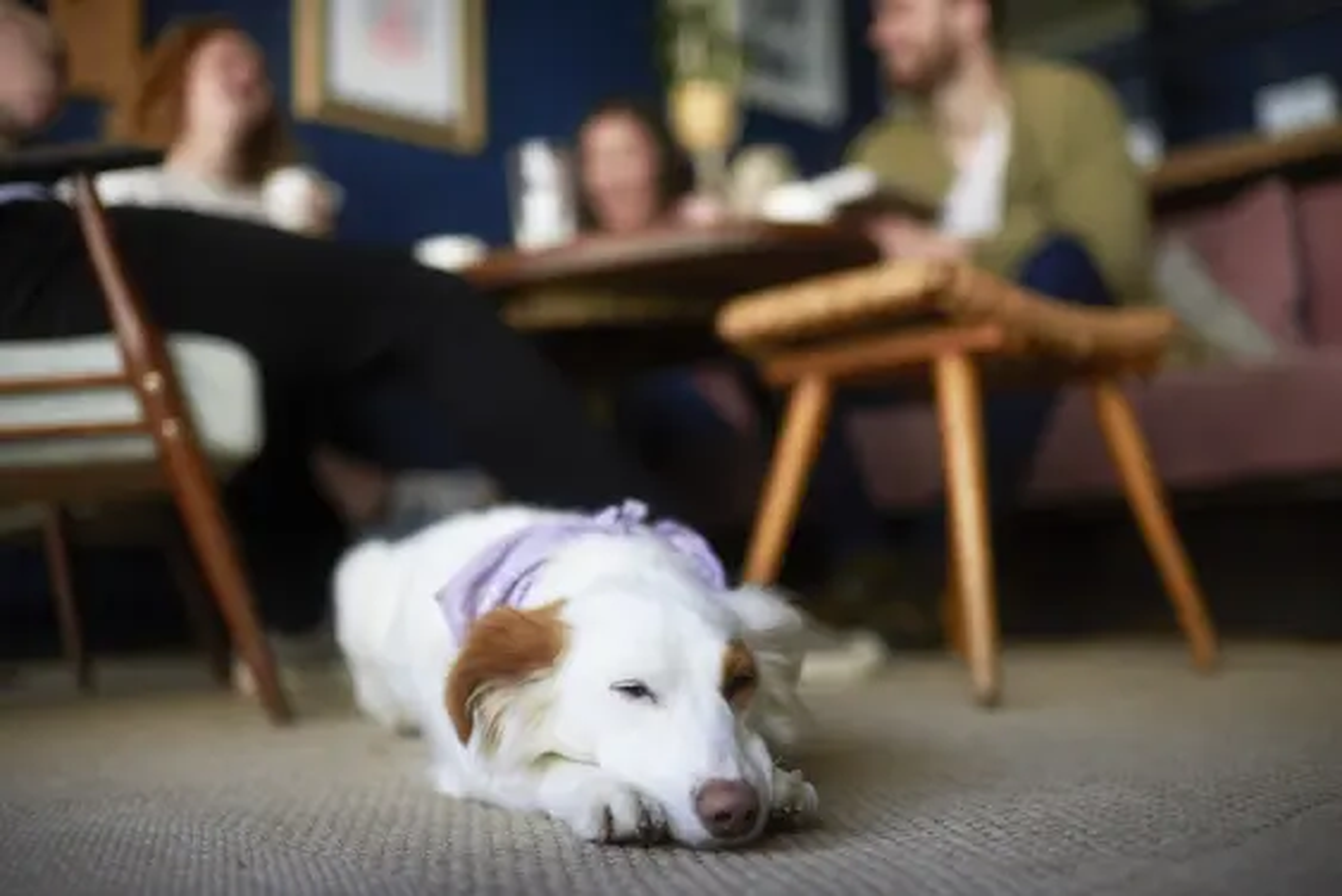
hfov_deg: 54.4
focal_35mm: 35
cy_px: 448
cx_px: 671
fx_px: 1305
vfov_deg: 37.9
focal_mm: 35
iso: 125
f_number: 1.8
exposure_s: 1/250
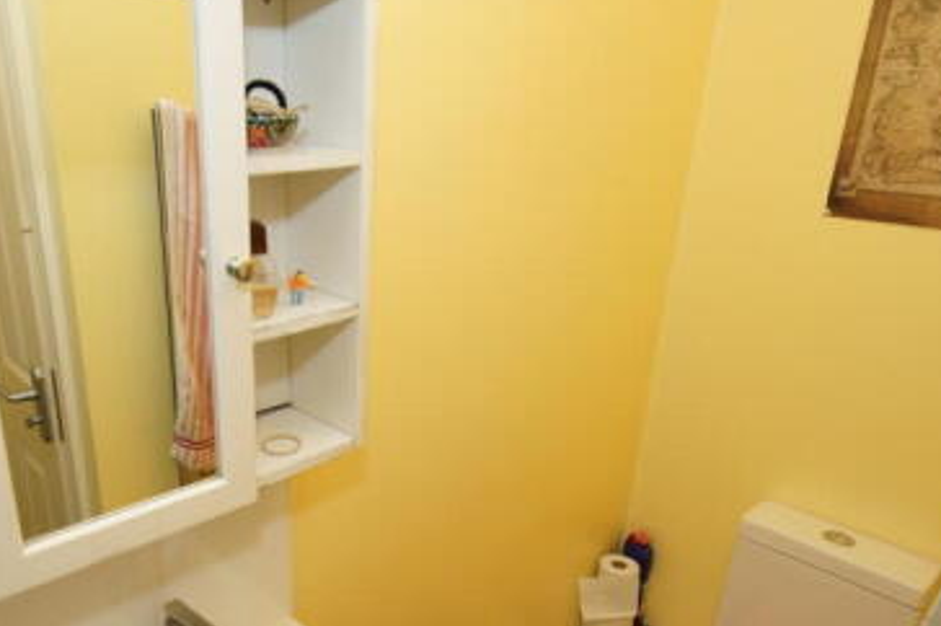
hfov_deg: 66.8
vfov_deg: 47.3
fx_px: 705
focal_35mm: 27
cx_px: 380
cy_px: 404
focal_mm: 10
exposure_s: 1/60
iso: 400
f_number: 3.5
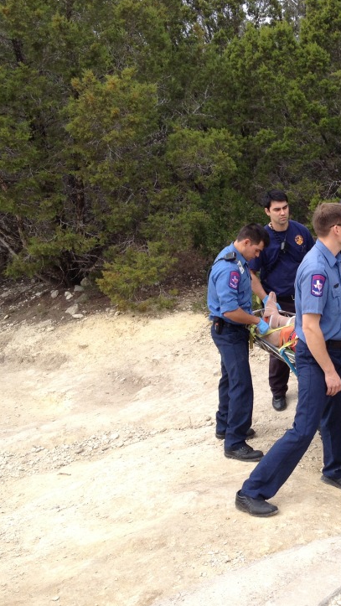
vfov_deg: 38.5
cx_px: 348
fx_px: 868
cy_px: 314
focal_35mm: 54
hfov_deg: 21.4
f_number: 2.4
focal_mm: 4.28
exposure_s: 1/484
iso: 50
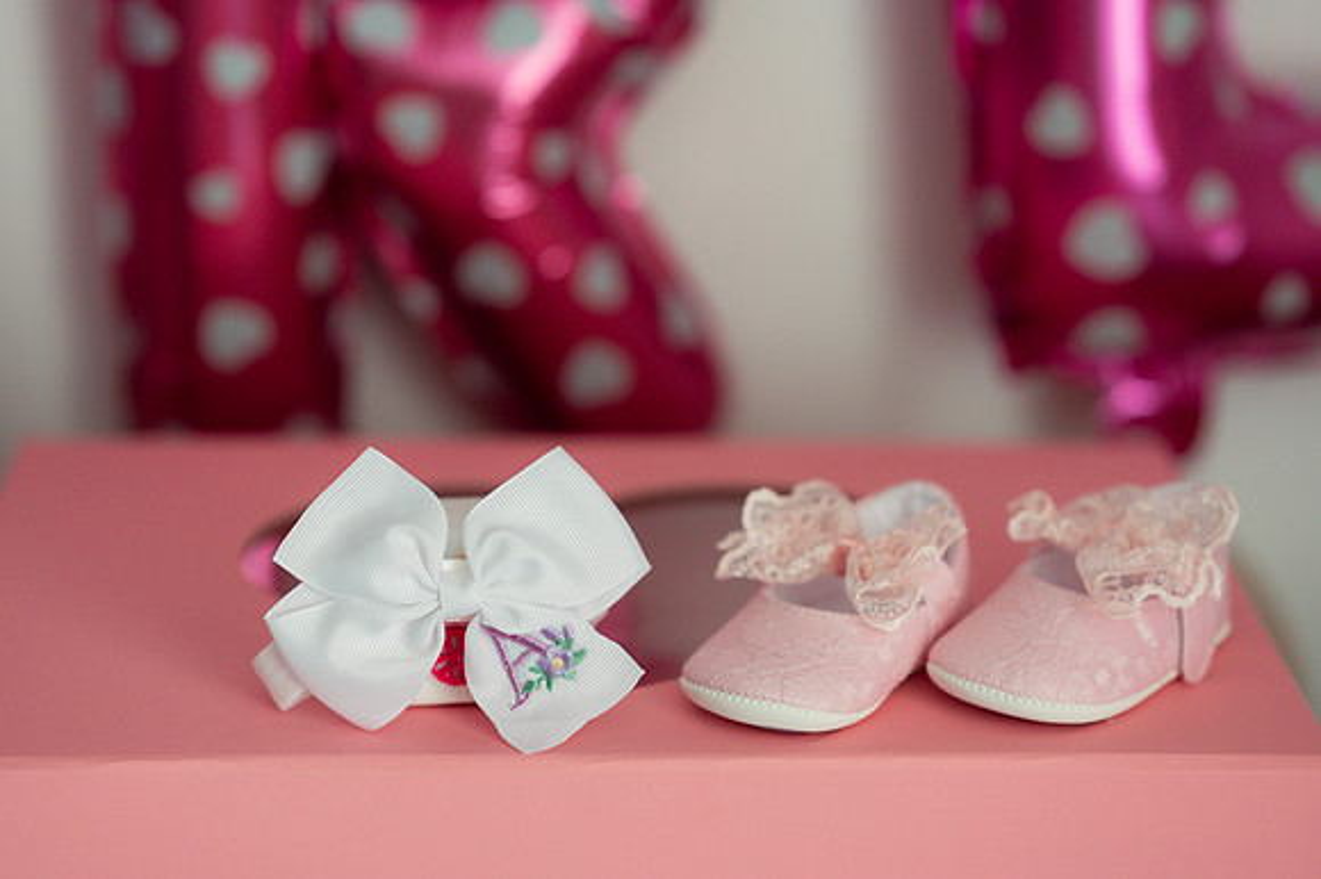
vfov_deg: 15.7
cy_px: 440
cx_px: 660
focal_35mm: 87
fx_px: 3185
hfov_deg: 23.4
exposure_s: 1/400
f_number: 2.5
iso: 1250
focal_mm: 85
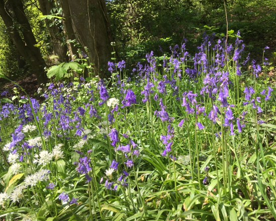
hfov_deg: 54.1
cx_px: 153
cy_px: 111
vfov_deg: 44.5
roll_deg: +4.4
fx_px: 270
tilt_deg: -2.9
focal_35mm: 33
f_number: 2.2
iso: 25
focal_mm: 4.15
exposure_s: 1/523
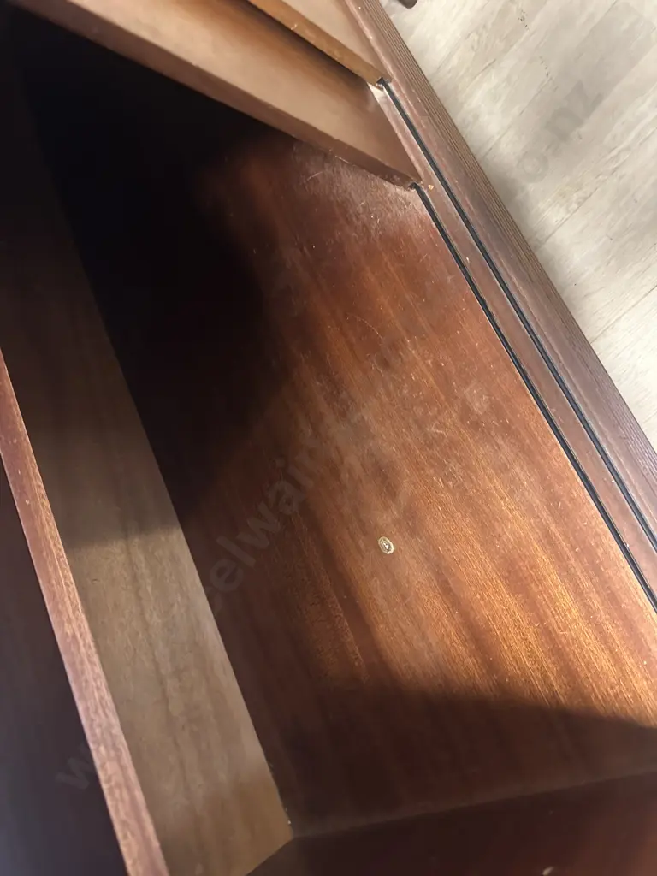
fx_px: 607
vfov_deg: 71.6
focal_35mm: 24
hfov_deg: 56.8
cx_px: 328
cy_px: 438
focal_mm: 6.86
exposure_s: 1/33
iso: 1000
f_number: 1.78
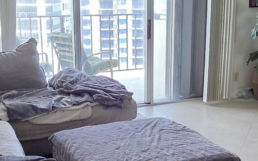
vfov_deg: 24.0
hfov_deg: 37.3
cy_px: 73
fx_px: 380
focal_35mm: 54
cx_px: 164
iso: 160
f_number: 2.2
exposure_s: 1/120
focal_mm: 2.2
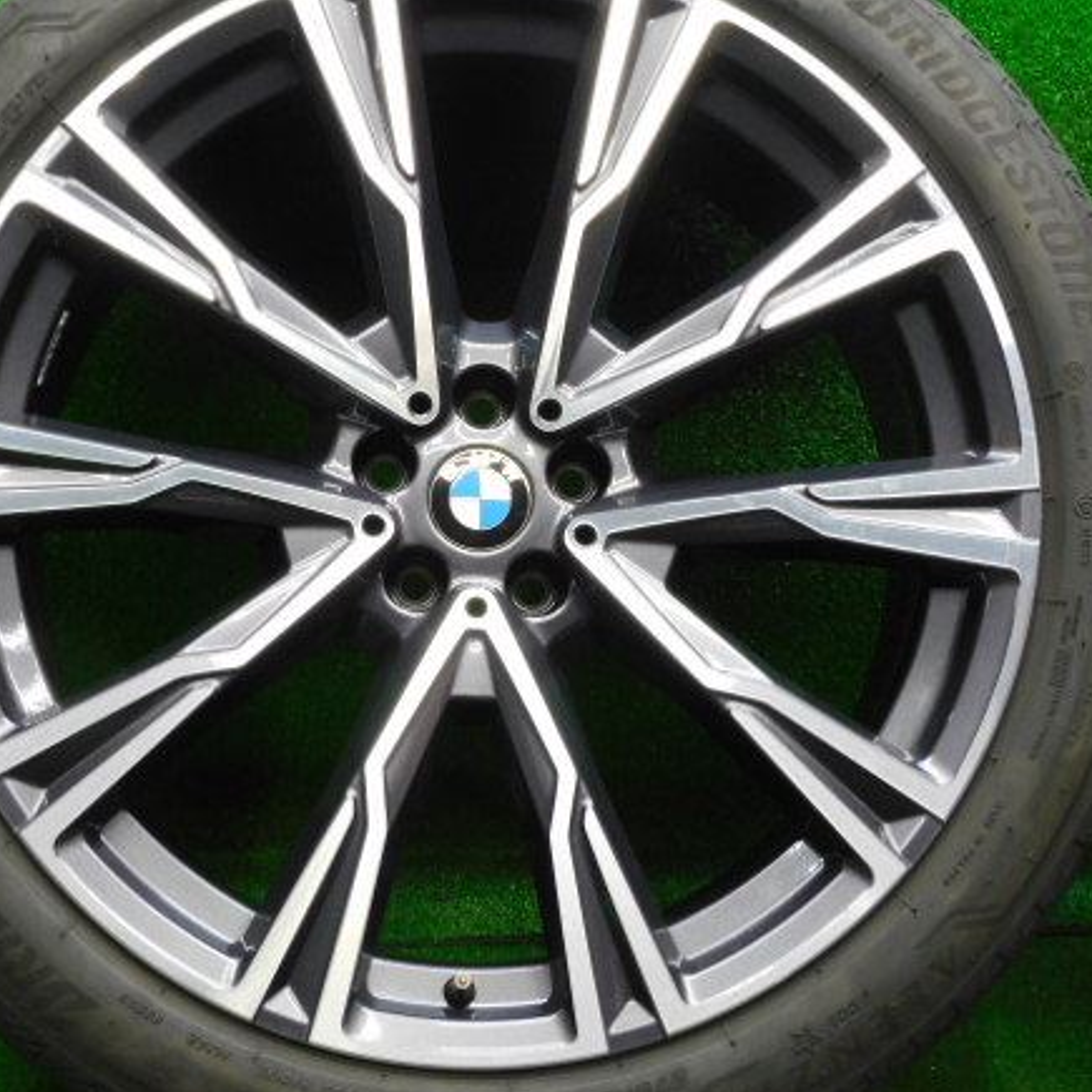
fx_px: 2320
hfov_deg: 26.5
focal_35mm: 65
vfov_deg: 26.5
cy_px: 502
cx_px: 510
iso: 400
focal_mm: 9
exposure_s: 1/15
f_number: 4
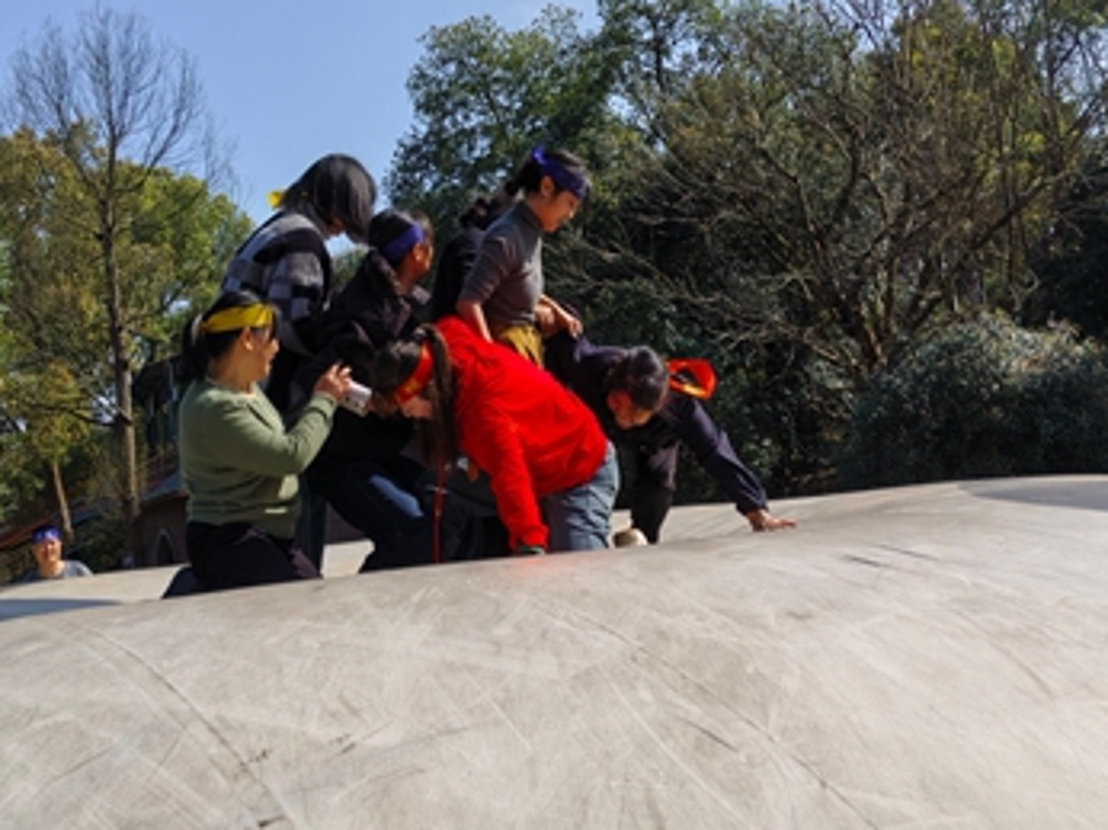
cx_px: 509
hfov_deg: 38.2
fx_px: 1599
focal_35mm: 50
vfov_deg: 29.0
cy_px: 327
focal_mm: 5.52
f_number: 1.9
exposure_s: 1/3906
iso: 50
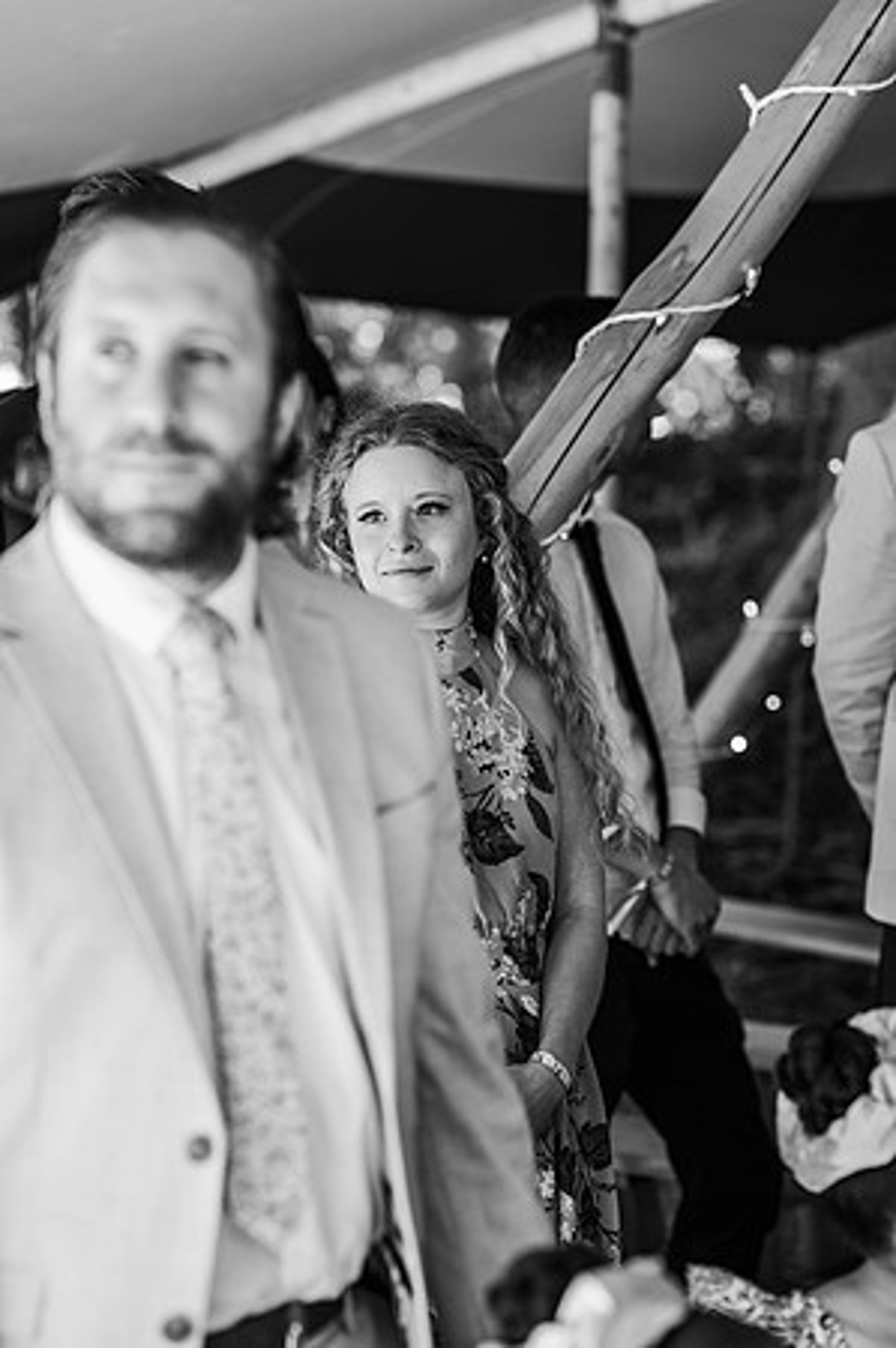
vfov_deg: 23.9
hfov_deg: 16.0
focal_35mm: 85
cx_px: 448
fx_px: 3180
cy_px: 674
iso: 400
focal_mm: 85
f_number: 3.2
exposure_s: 1/200
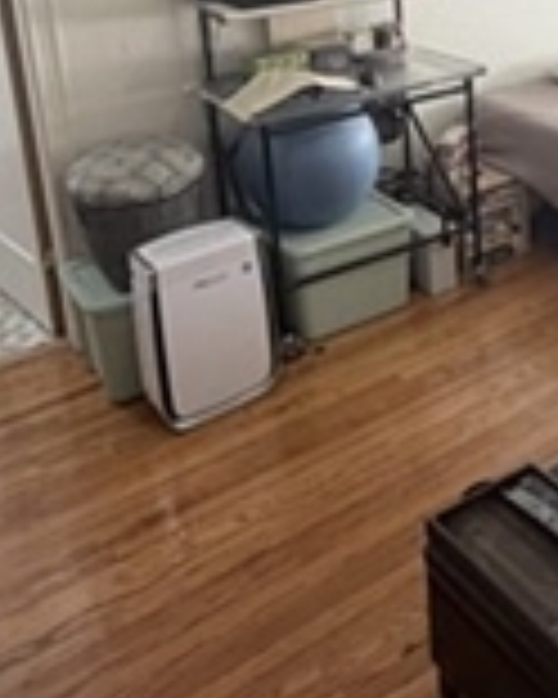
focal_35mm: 45
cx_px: 439
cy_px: 52
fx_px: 929
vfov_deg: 38.0
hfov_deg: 32.6
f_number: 2.2
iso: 125
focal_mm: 2.22
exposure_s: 1/121
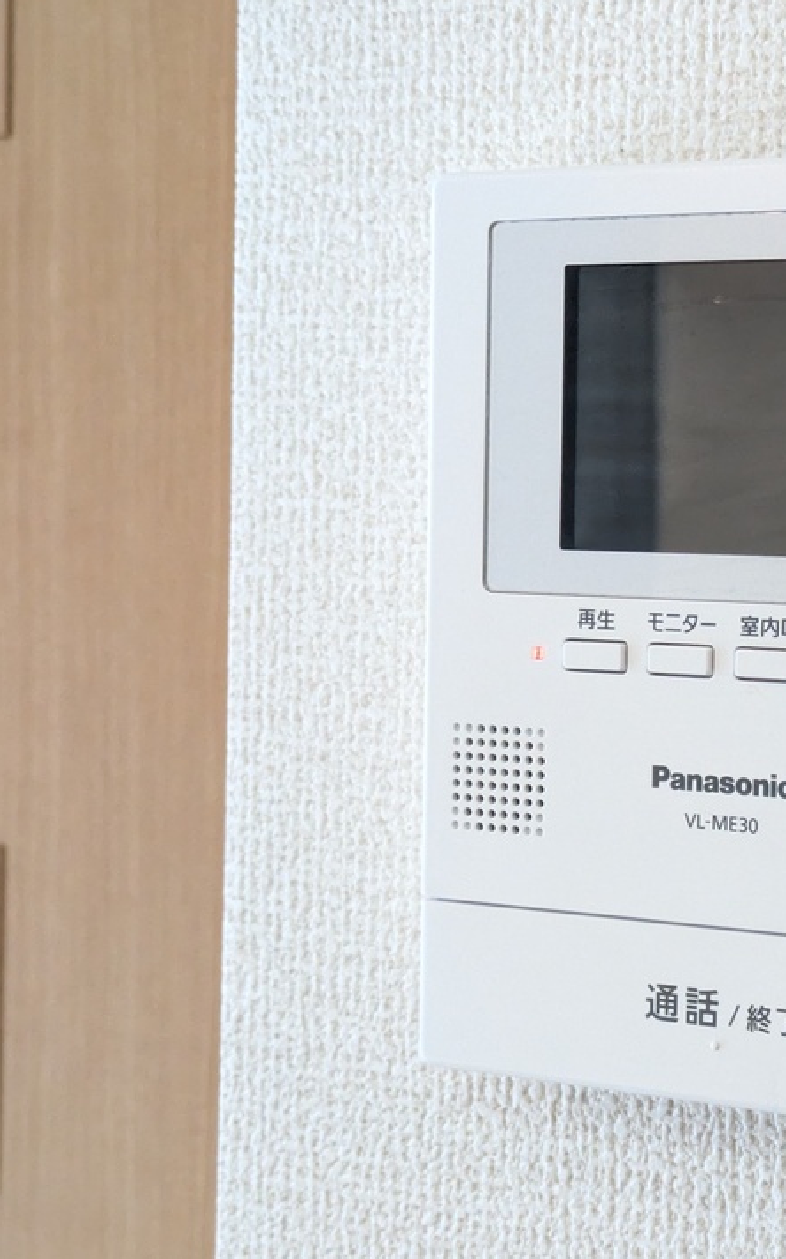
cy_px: 632
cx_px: 782
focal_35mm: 73
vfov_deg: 28.2
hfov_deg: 17.4
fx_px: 2503
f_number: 1.89
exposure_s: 1/60
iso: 462
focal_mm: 5.43
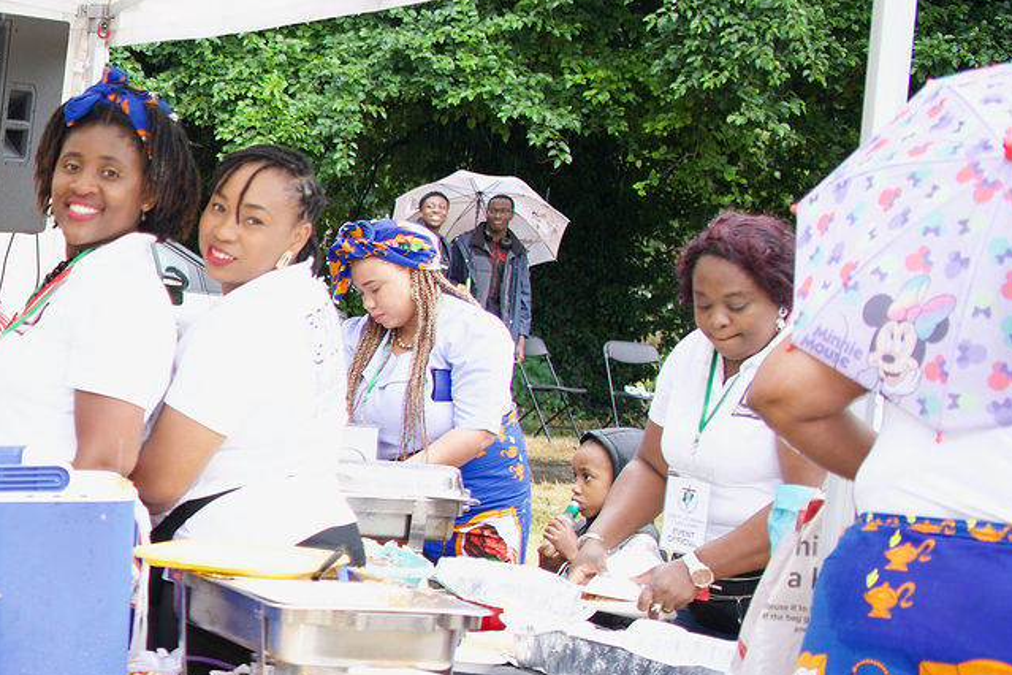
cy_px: 549
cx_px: -488
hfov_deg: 19.3
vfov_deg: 14.6
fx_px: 2614
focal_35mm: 93
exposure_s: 1/60
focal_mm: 29
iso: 200
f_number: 2.8
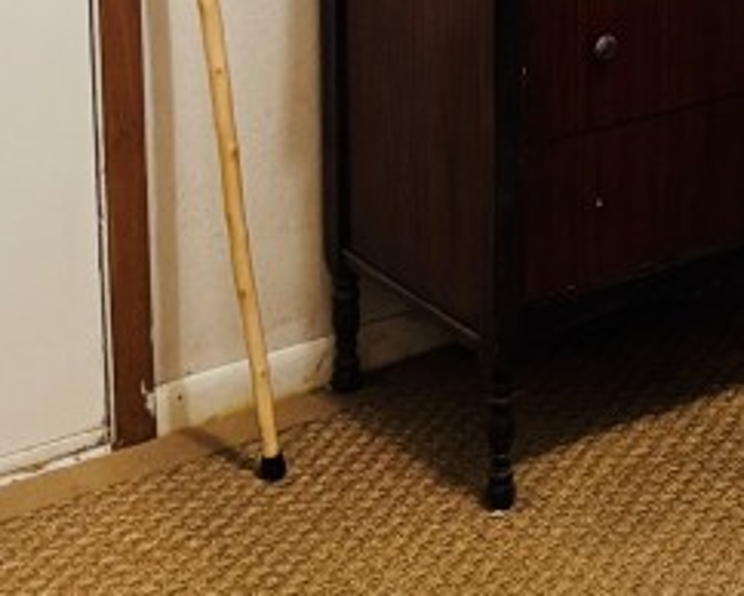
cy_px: -230
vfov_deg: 14.7
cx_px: 922
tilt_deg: -11.8
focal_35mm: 99
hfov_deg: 18.2
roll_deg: -1.3
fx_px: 2182
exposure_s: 1/60
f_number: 1.78
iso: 500
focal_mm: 6.76
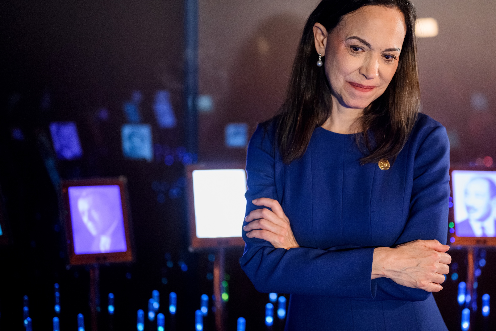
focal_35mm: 61
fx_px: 840
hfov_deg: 32.8
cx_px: 300
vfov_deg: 22.3
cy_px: 176
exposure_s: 1/200
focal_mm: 50
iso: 6400
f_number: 1.8
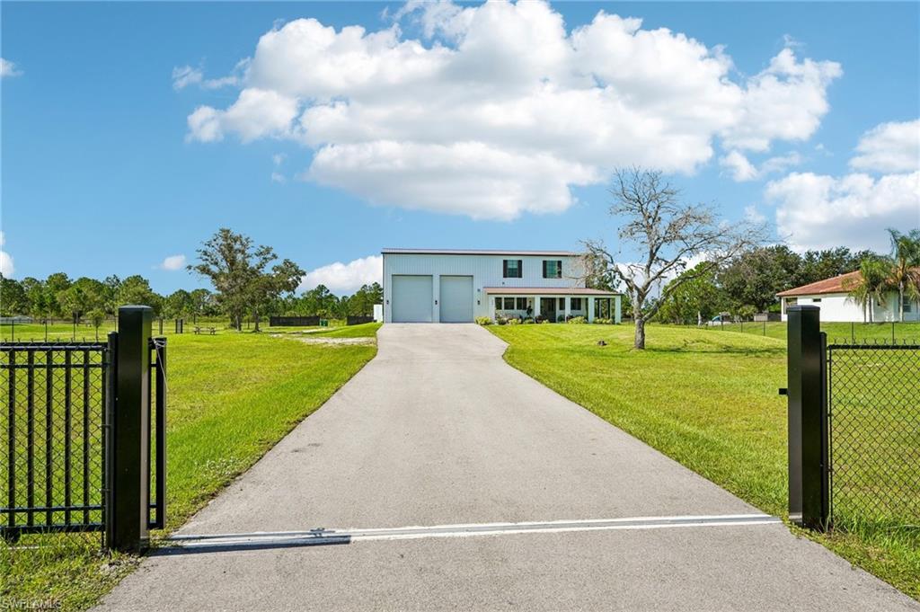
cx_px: 460
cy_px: 306
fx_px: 575
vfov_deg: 56.1
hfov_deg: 77.4
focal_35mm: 22
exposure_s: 1/2000
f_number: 8
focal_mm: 22.5
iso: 400
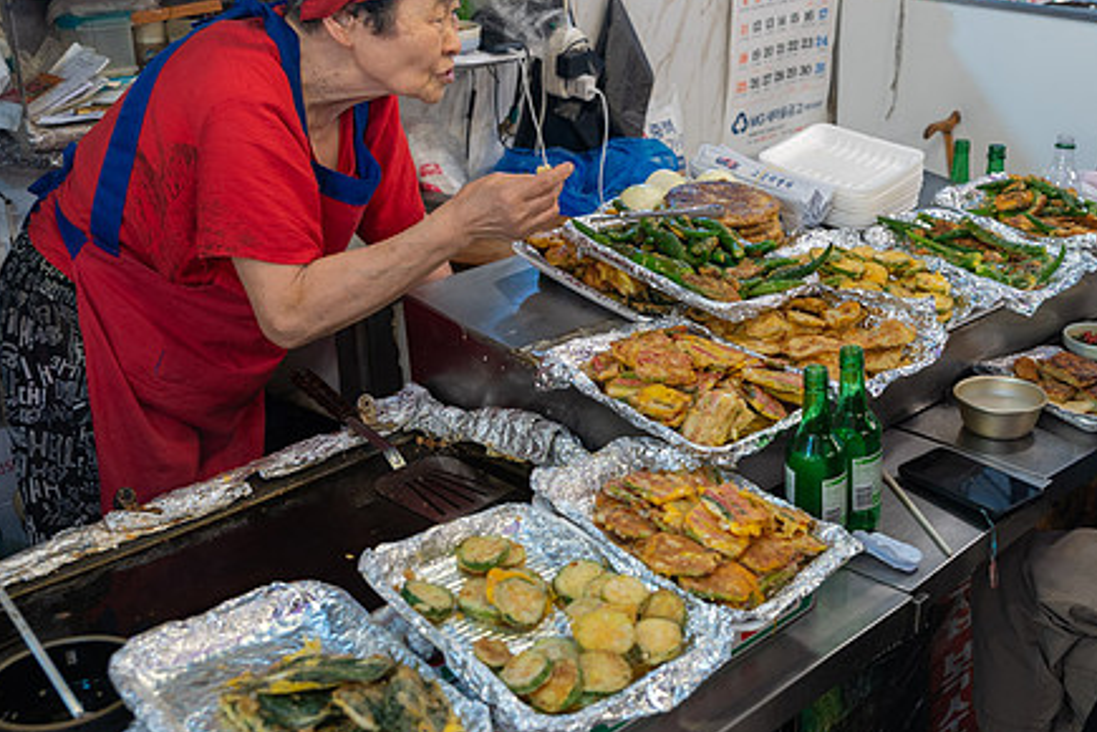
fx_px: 1463
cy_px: 289
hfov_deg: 40.8
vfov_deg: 28.0
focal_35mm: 48
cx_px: 696
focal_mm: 36
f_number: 3.5
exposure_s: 1/80
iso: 180
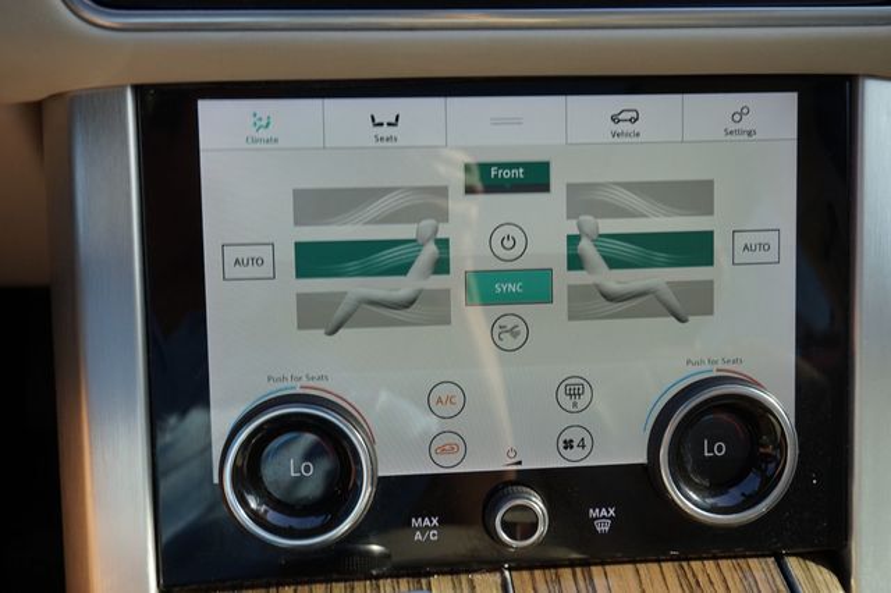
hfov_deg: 46.4
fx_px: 1039
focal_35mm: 42
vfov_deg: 31.9
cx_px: 446
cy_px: 296
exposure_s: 1/160
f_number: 5
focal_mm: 28
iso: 250
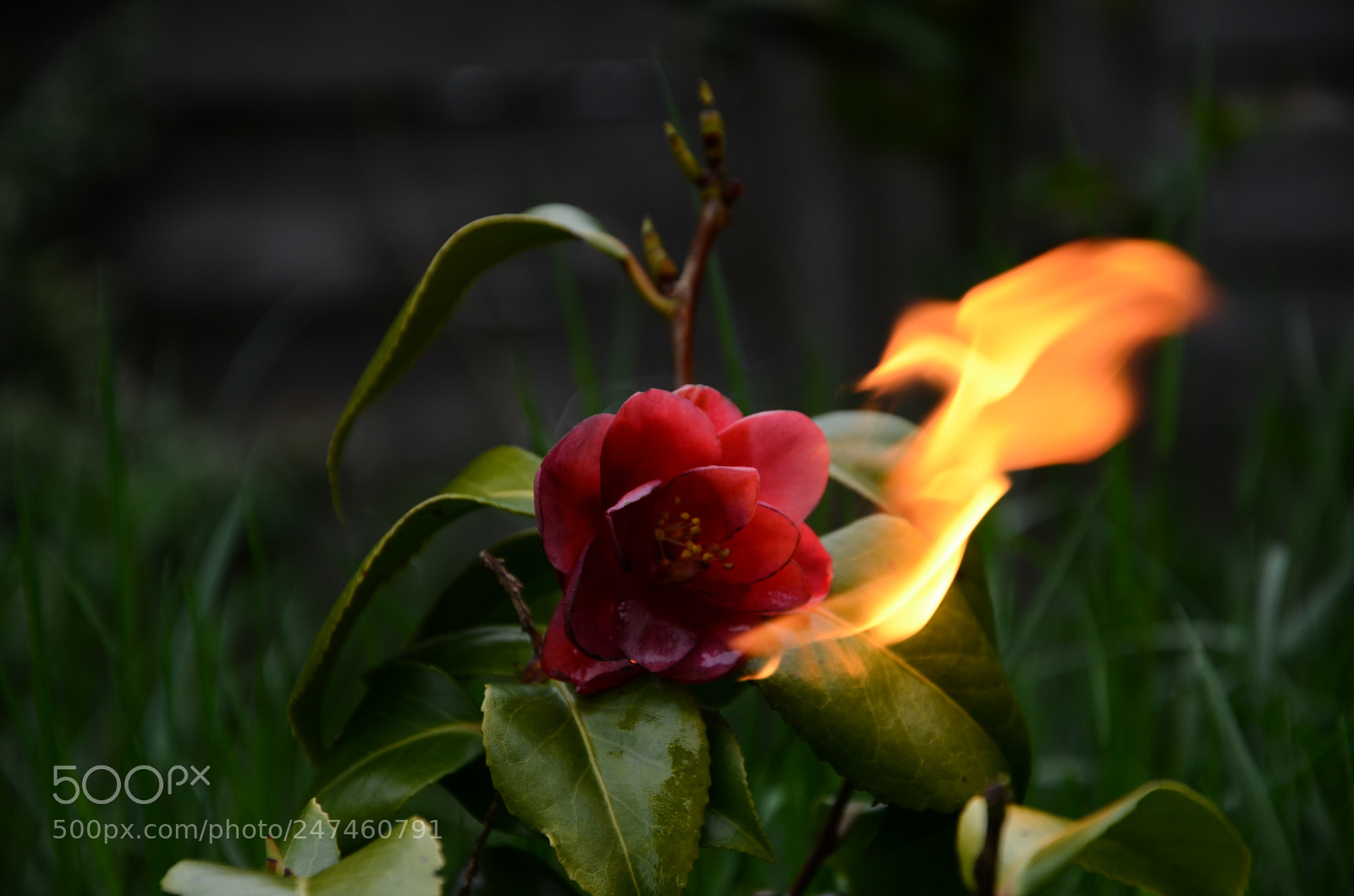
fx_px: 5516
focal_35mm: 147
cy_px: 448
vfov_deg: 9.3
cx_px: 677
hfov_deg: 14.0
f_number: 6.3
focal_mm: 98
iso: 200
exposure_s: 1/160
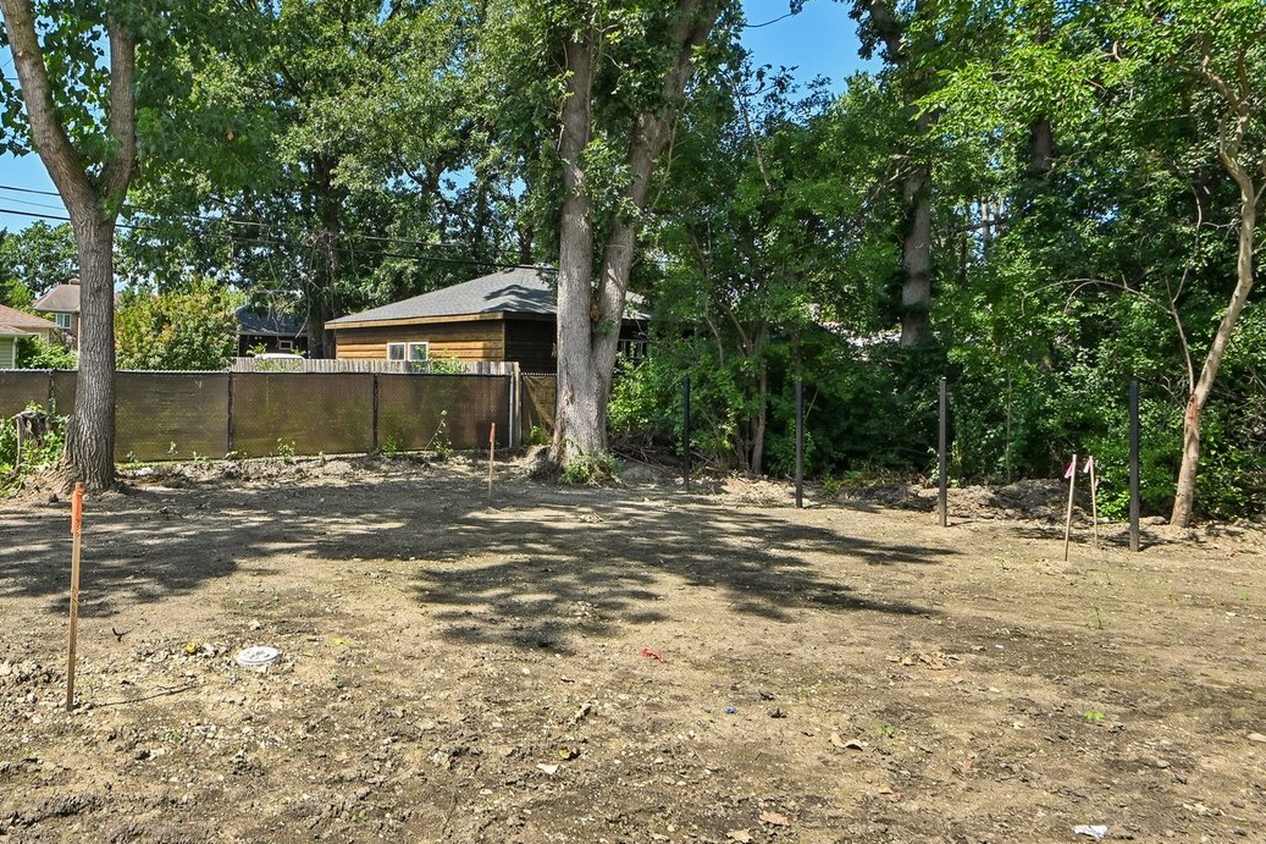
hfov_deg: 68.1
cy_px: 370
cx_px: 358
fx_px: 879
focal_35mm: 25
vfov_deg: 51.1
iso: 400
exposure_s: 1/200
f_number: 13
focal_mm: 16
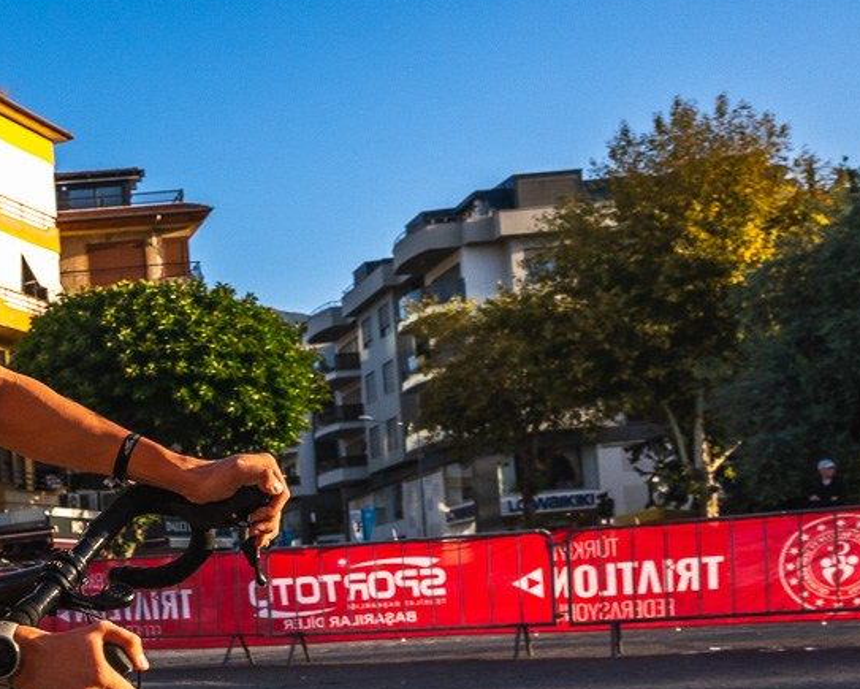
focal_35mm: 63
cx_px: -106
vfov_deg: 23.5
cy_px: 639
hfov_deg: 27.3
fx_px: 1604
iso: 640
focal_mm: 28.5
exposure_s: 1/1600
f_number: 8
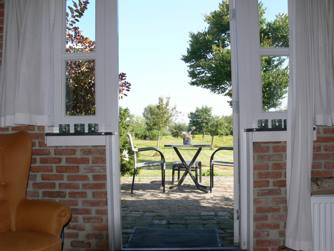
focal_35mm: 35
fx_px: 338
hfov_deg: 52.6
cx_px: 167
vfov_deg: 40.7
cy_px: 126
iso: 80
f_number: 5.6
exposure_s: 1/125
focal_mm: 7.4
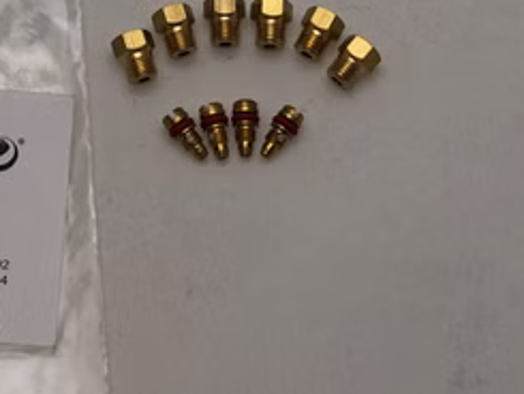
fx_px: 1833
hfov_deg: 16.1
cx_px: 92
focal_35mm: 121
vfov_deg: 12.2
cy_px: 94
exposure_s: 1/100
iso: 16
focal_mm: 6
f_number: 2.4
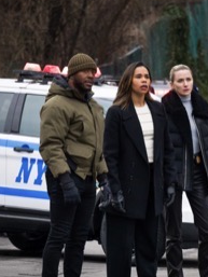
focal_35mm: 533
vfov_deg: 3.7
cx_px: 208
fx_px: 4267
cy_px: 146
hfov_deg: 2.8
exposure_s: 1/640
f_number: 5.6
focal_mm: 190
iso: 1600
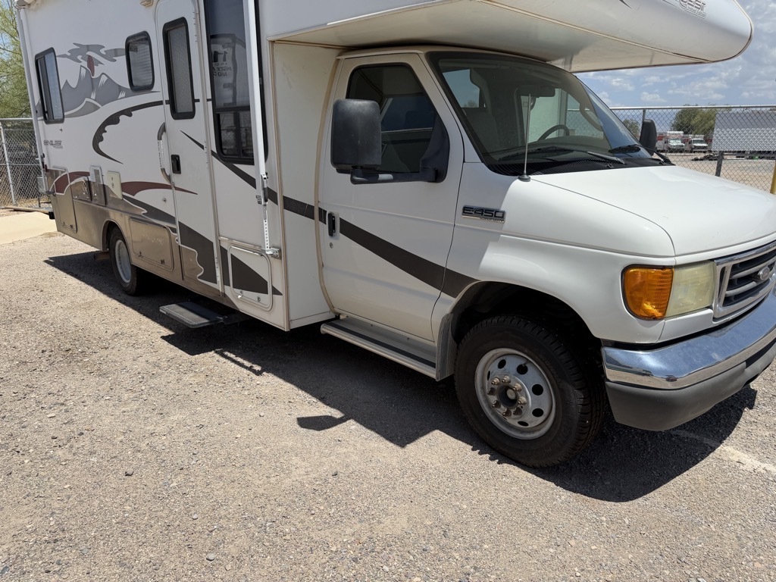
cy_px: 291
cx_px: 388
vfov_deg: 56.8
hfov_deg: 71.6
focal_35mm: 24
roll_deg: +0.0
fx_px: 538
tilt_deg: -14.5
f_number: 1.78
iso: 100
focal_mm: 6.76
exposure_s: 1/6711
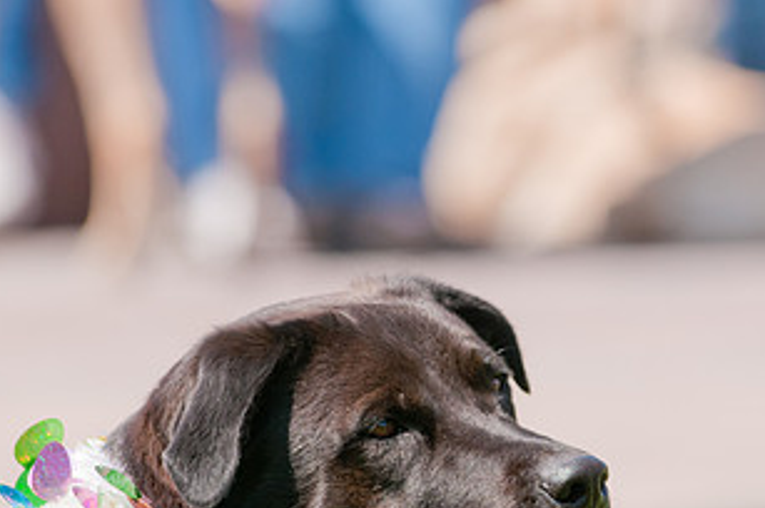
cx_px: 491
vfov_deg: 2.4
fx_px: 12036
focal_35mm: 567
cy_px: 337
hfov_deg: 3.6
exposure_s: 1/1000
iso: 200
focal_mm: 200
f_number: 5
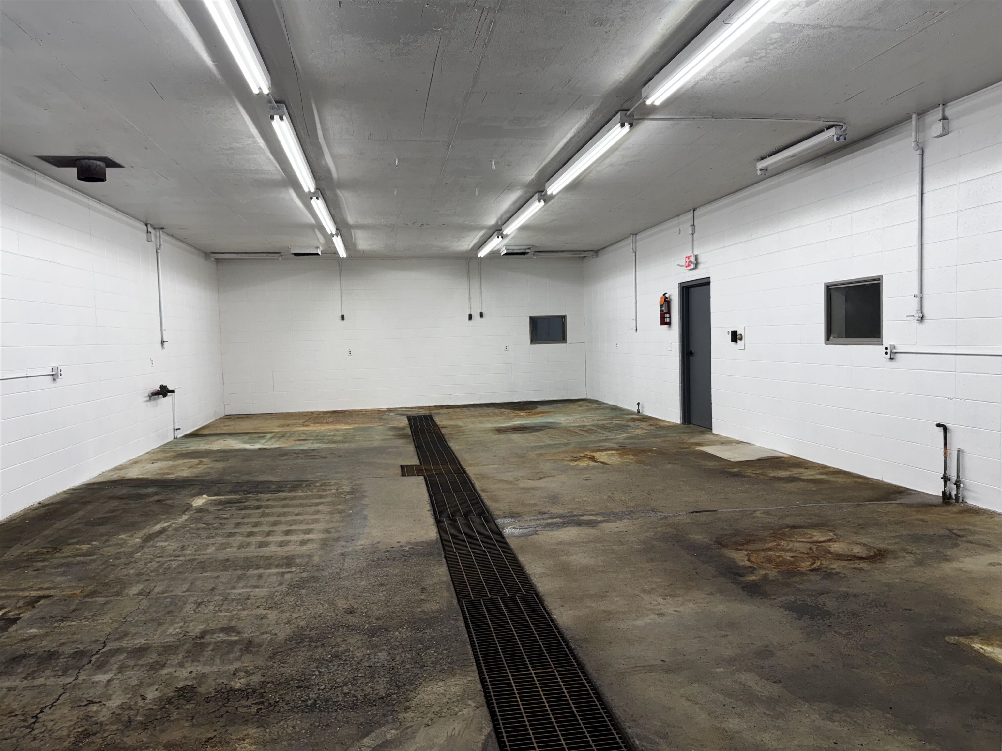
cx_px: 501
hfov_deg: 71.6
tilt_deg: -4.2
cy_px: 376
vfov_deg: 56.8
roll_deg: +1.3
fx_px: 695
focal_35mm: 24
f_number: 1.78
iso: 64
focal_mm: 6.76
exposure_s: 1/120
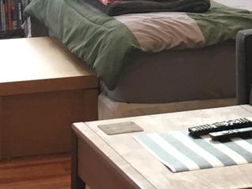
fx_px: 1360
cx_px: 342
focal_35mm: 187
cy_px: -176
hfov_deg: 10.3
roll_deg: -1.0
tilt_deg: -1.7
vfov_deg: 7.6
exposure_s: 1/30
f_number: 2.2
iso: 100
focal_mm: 4.15
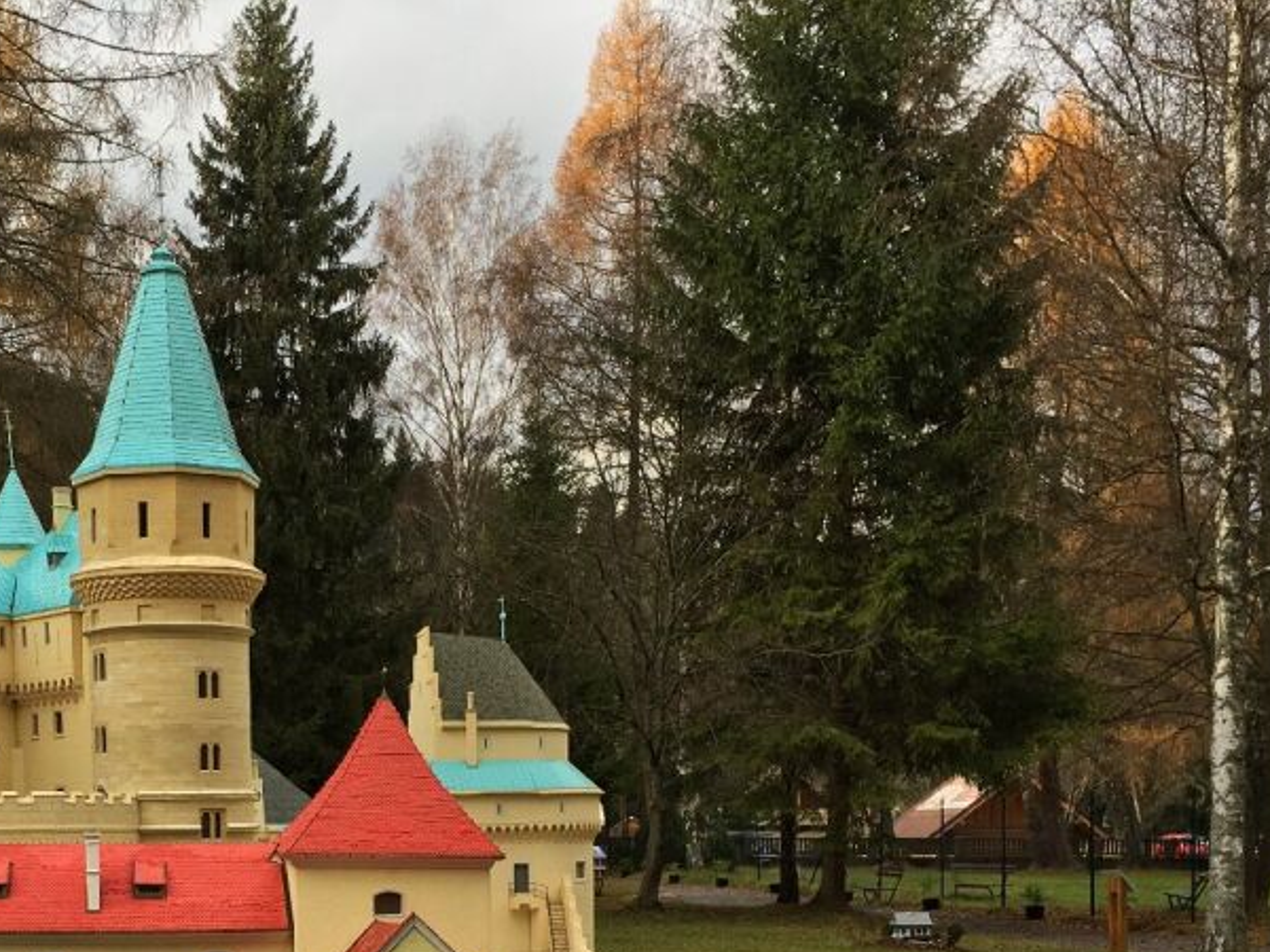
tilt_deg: -0.9
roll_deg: +1.1
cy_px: 950
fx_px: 2128
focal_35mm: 58
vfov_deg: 24.1
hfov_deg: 32.5
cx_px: 294
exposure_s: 1/432
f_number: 2.2
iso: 25
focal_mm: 4.15
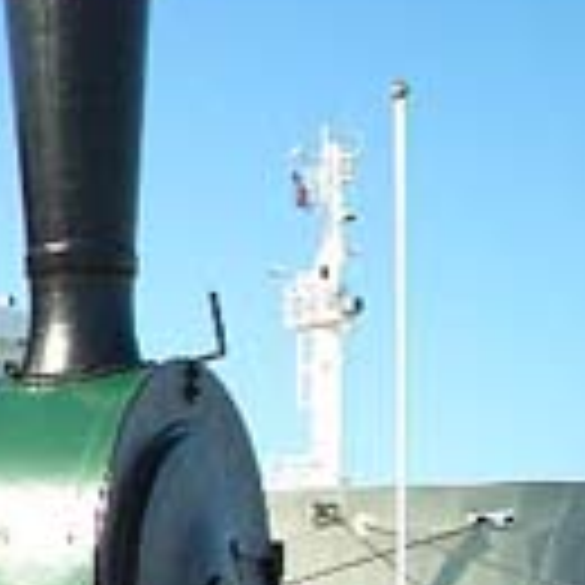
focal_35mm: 107
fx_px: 2046
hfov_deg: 14.6
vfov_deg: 15.9
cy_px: 621
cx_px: -418
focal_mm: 5.8
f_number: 4.3
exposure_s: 1/800
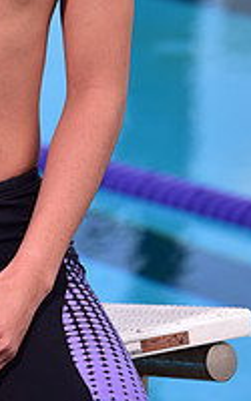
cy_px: -92
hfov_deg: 2.9
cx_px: -47
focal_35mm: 459
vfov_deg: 4.6
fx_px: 5024
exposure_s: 1/250
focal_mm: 155
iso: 80
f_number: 5
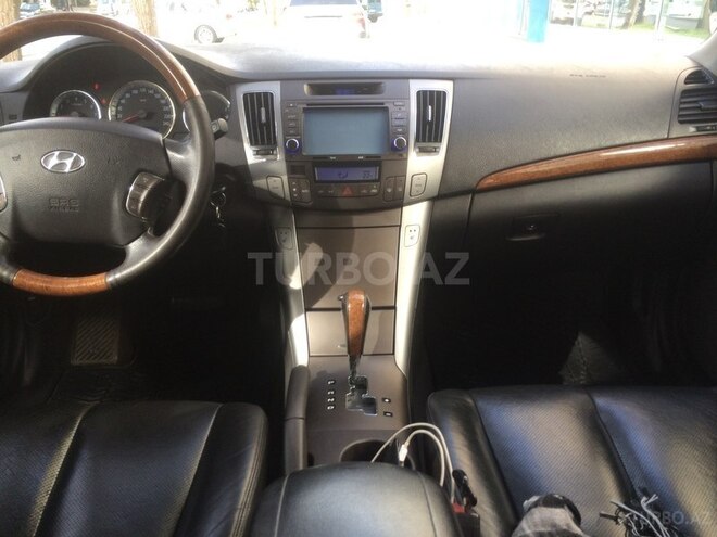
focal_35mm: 29
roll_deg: +0.7
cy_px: 268
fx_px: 601
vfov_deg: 48.2
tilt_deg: -25.7
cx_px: 358
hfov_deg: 61.7
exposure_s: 1/100
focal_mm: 4.15
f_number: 2.2
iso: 64
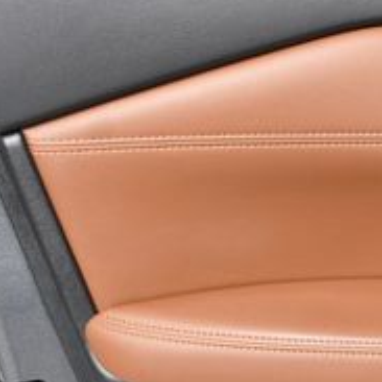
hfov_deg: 16.3
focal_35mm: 98
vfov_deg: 17.5
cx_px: 557
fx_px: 1224
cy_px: 330
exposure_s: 1/160
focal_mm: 22
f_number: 5.6
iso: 100
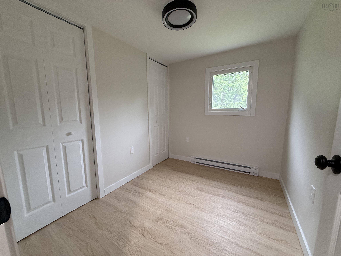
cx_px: 170
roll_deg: +0.0
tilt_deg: -7.2
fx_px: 138
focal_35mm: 14
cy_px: 128
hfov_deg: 102.1
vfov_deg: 85.7
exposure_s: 1/60
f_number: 2.2
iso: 250
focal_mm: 2.22
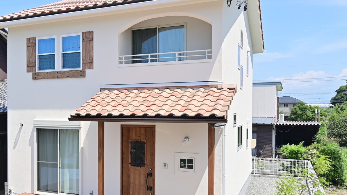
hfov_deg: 48.9
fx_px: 368
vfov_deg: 29.6
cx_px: 95
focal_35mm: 40
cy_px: 120
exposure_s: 1/640
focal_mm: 18
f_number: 4
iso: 125
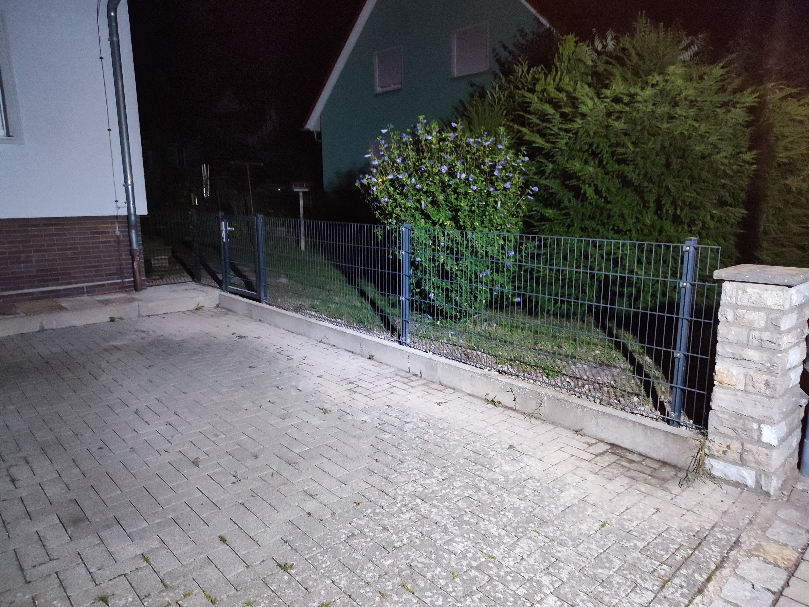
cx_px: 404
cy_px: 304
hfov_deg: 71.6
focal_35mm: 24
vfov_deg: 56.8
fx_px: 561
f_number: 1.89
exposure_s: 1/17
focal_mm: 5.89
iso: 3228
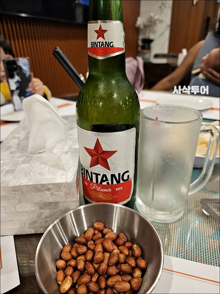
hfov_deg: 58.9
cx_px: 110
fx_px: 195
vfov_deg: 73.9
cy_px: 147
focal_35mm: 23
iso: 640
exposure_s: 1/100
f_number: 1.7
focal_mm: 6.3
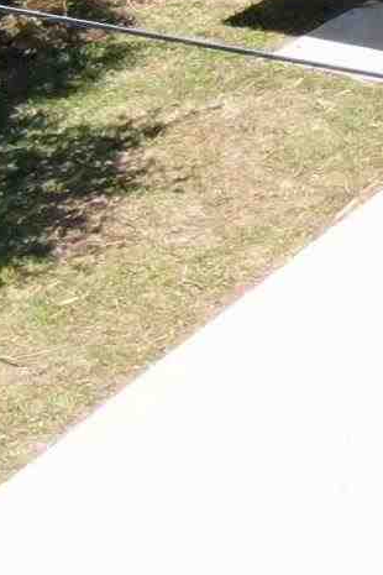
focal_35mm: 208
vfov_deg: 9.8
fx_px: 3319
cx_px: 1604
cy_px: -104
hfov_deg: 5.6
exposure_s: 1/400
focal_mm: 5.33
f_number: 3.1
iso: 100
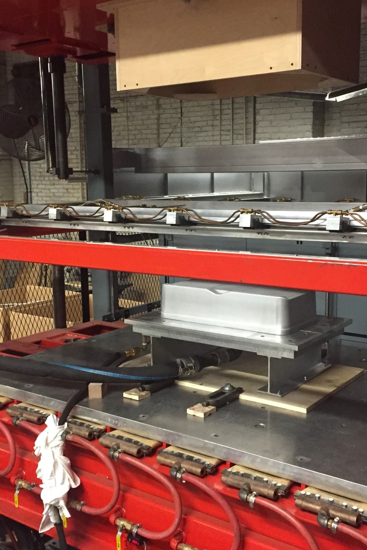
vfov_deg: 47.4
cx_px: 197
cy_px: 278
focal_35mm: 41
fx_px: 627
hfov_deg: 32.6
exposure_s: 1/30
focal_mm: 4.15
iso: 250
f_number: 2.2
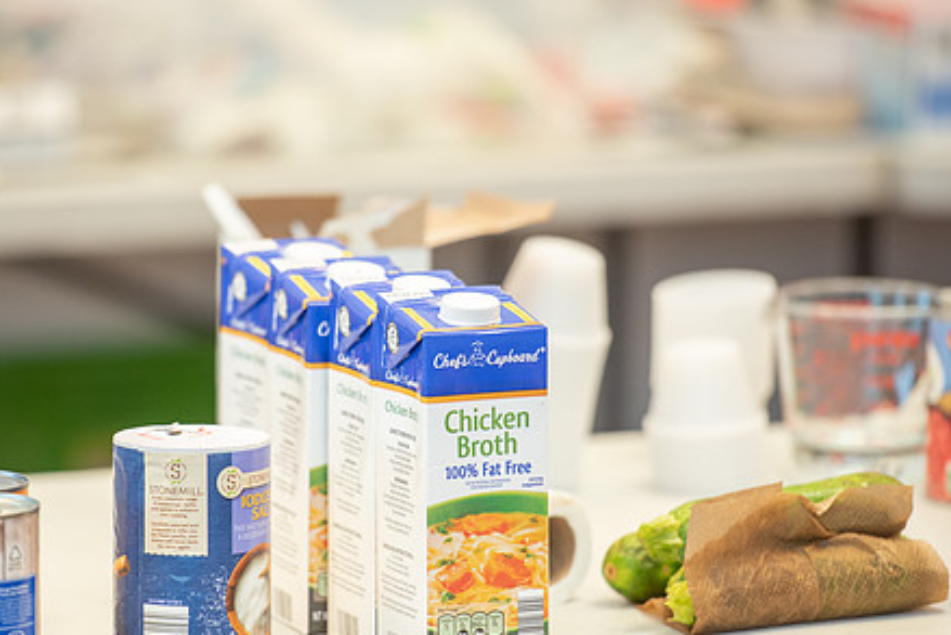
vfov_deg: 5.2
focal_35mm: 264
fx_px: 6976
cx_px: 370
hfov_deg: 7.8
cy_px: 391
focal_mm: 200
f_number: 2.8
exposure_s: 1/200
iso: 1000
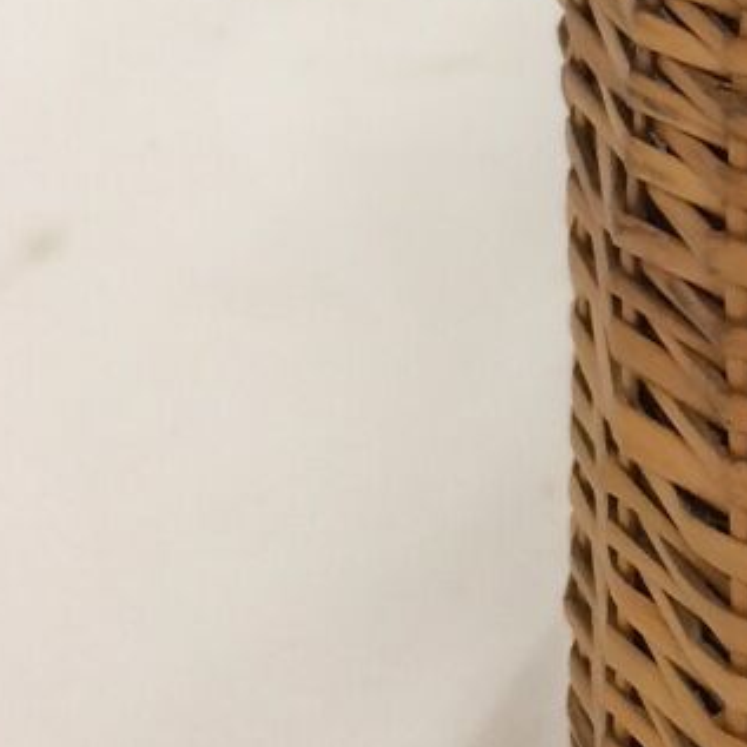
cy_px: -111
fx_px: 3223
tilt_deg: -19.2
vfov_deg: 12.9
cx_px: 1334
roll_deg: -0.3
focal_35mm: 132
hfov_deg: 12.2
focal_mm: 4.15
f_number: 2.2
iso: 125
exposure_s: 1/33
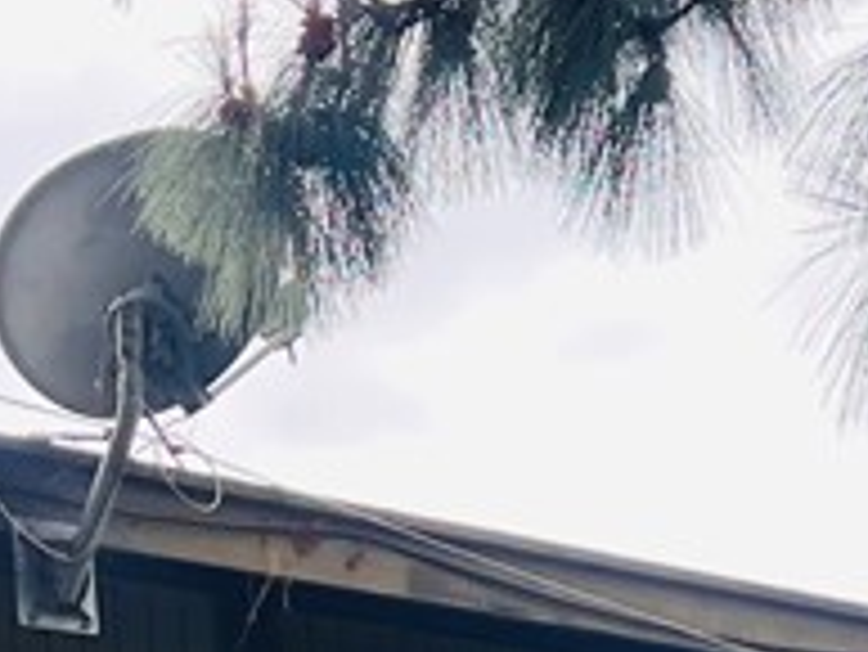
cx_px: 594
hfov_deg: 14.3
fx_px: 3463
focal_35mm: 138
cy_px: 1003
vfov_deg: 10.4
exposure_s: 1/1112
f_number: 1.5
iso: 50
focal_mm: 5.7
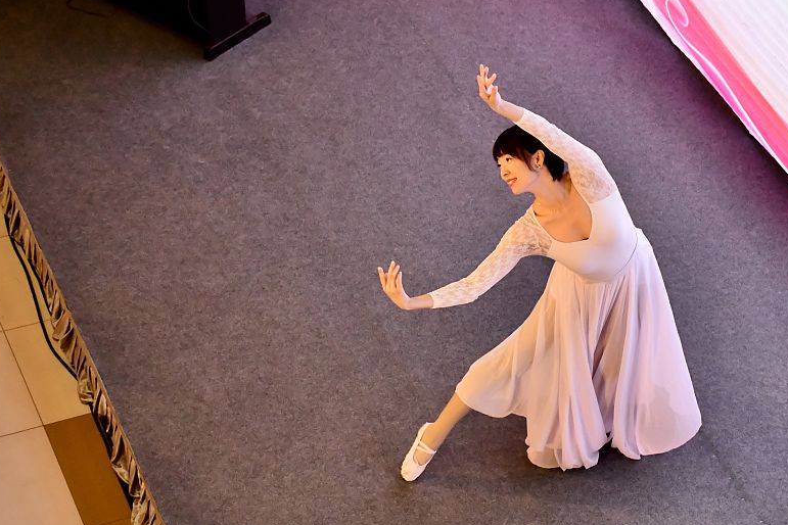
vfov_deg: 12.2
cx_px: 582
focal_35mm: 112
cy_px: 242
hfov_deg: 18.2
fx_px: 2451
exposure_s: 1/200
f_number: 7.1
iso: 2500
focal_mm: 48
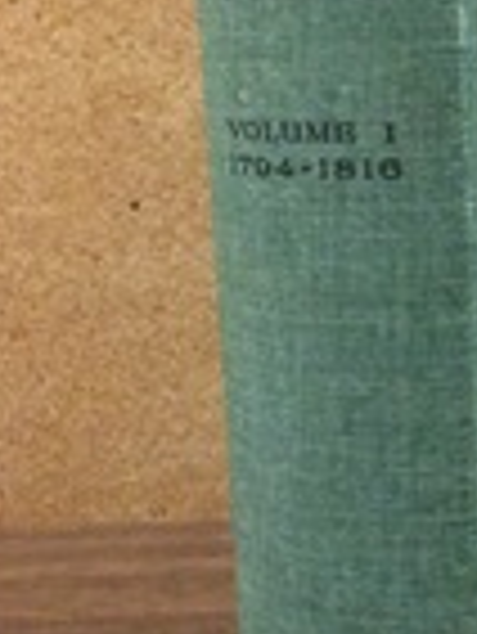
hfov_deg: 15.9
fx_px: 1596
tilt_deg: -9.5
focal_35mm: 87
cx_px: 675
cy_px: 193
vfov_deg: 22.4
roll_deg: +1.6
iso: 320
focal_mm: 4.15
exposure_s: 1/15
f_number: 2.2
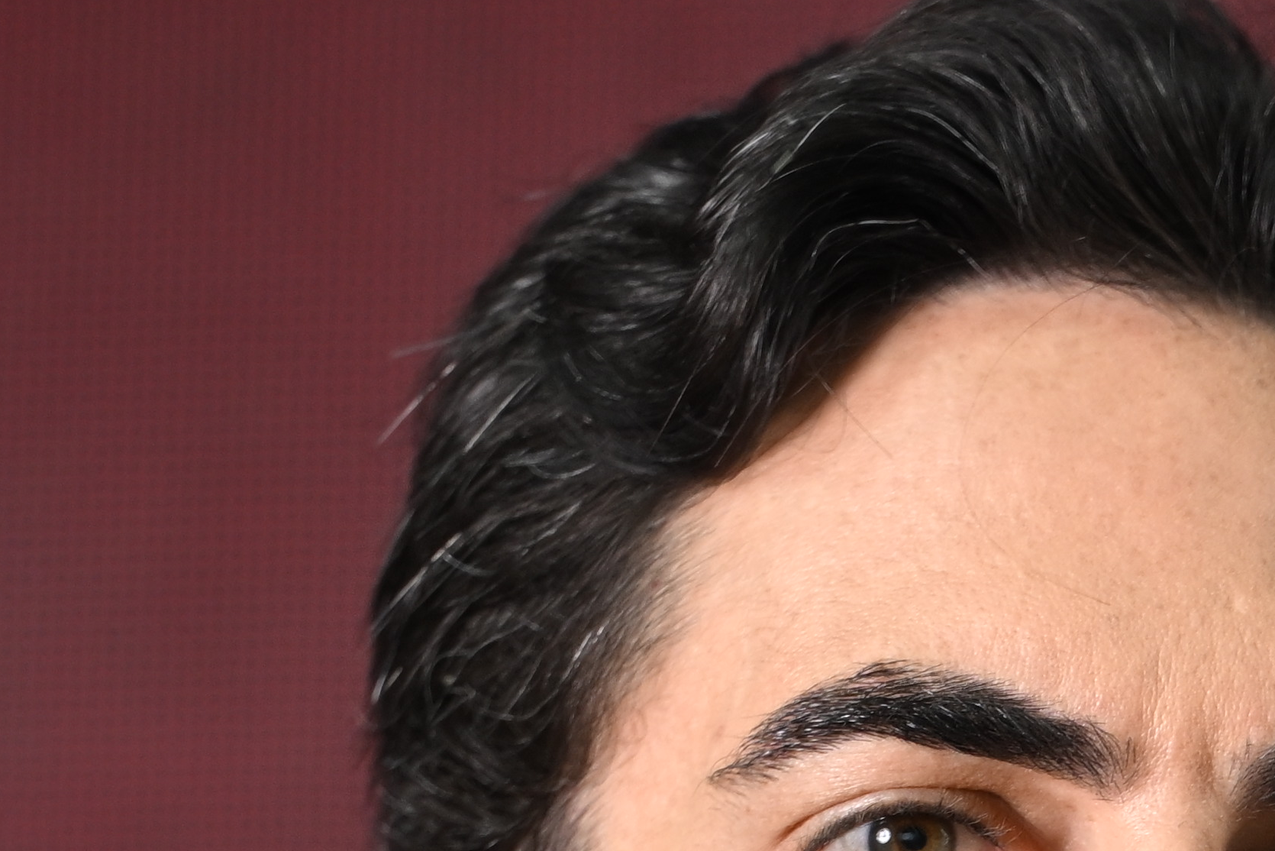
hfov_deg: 4.0
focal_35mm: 519
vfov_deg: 2.6
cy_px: 1945
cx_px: 1696
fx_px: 18383
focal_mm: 105
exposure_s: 1/80
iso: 500
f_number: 2.8
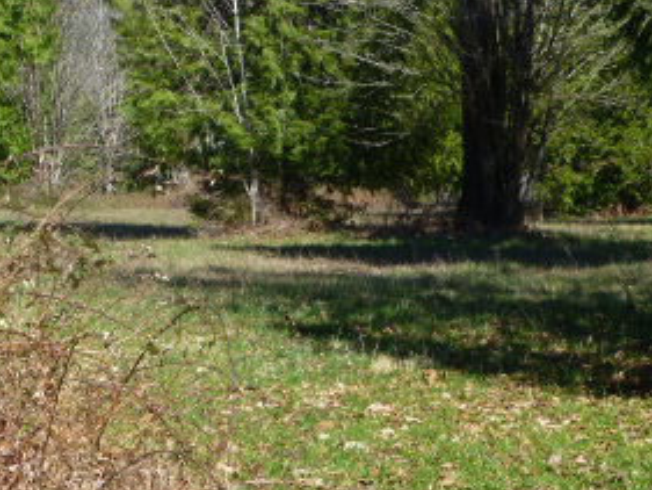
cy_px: 239
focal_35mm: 123
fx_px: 2318
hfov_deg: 15.6
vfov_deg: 12.1
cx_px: -51
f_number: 4.6
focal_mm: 9.7
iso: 100
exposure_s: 1/400
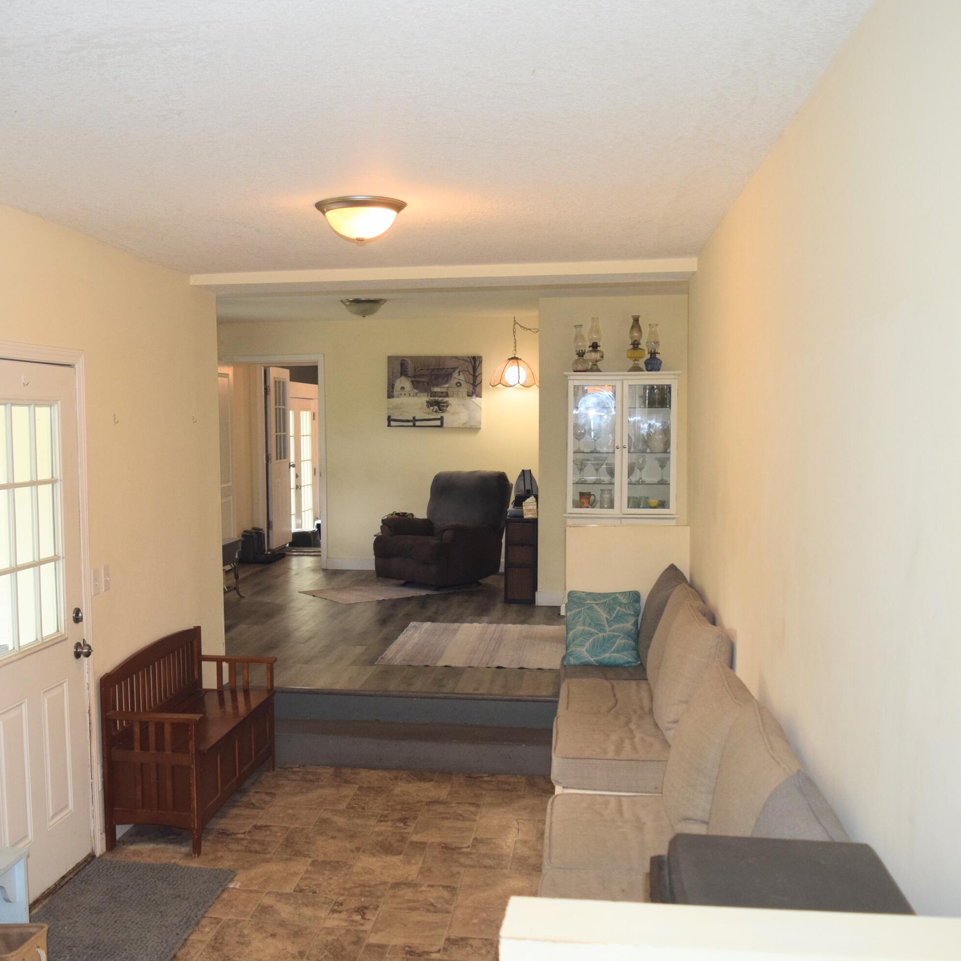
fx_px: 1099
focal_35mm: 35
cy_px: 477
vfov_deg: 47.2
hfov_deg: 46.8
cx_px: 355
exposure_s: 1/80
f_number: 4.5
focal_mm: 18
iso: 800
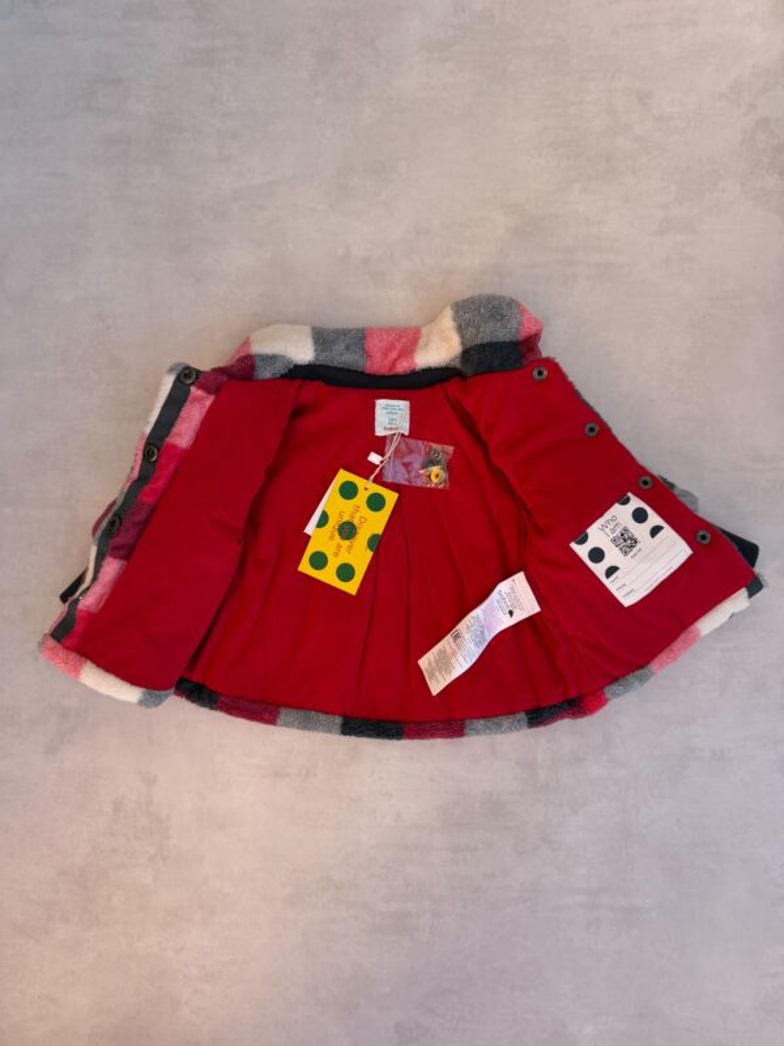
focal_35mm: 24
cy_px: 523
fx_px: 725
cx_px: 392
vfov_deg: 71.6
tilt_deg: -86.9
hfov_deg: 56.8
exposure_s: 1/757
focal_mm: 6.76
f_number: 1.78
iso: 100
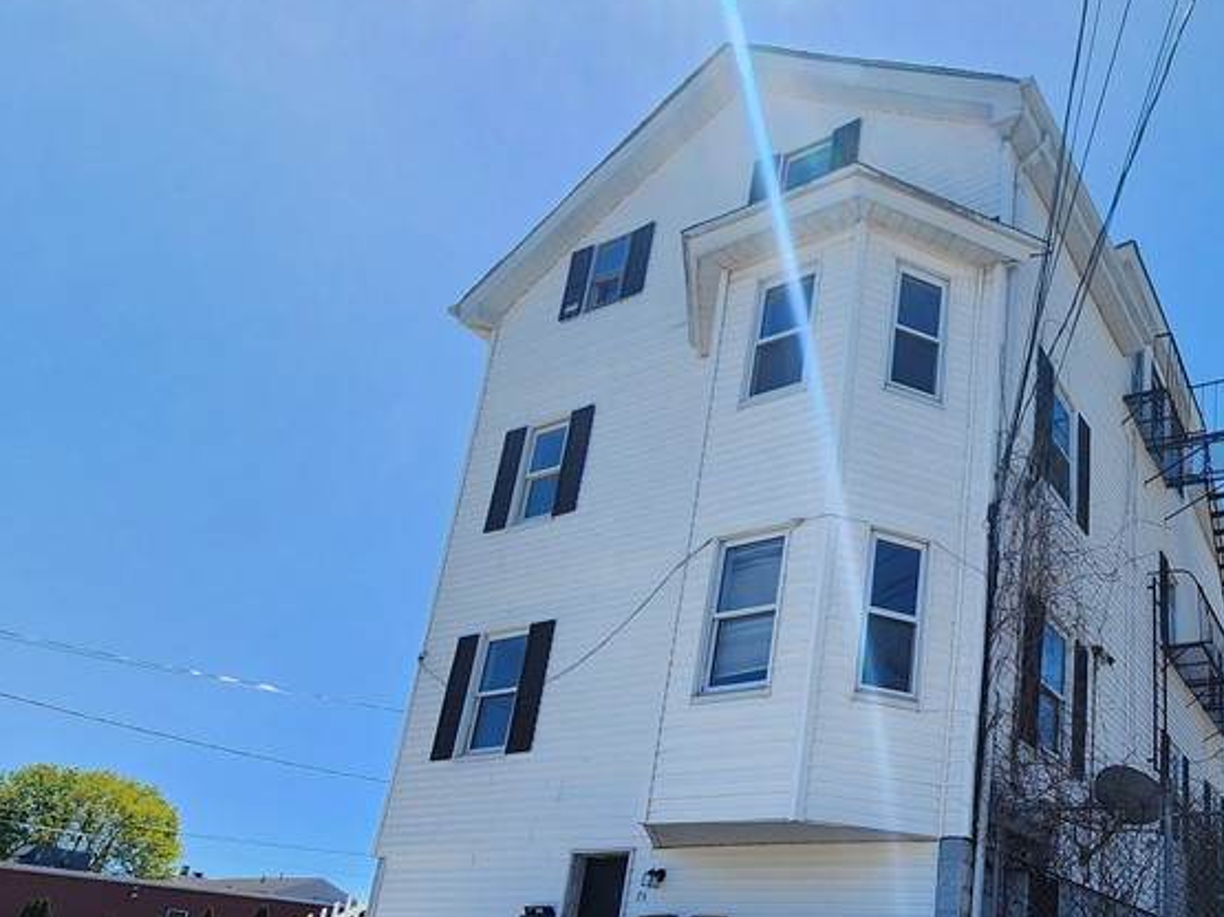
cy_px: 763
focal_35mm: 24
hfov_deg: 63.8
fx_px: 848
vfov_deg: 52.3
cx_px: 1019
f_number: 2.2
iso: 50
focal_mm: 2.2
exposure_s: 1/1358
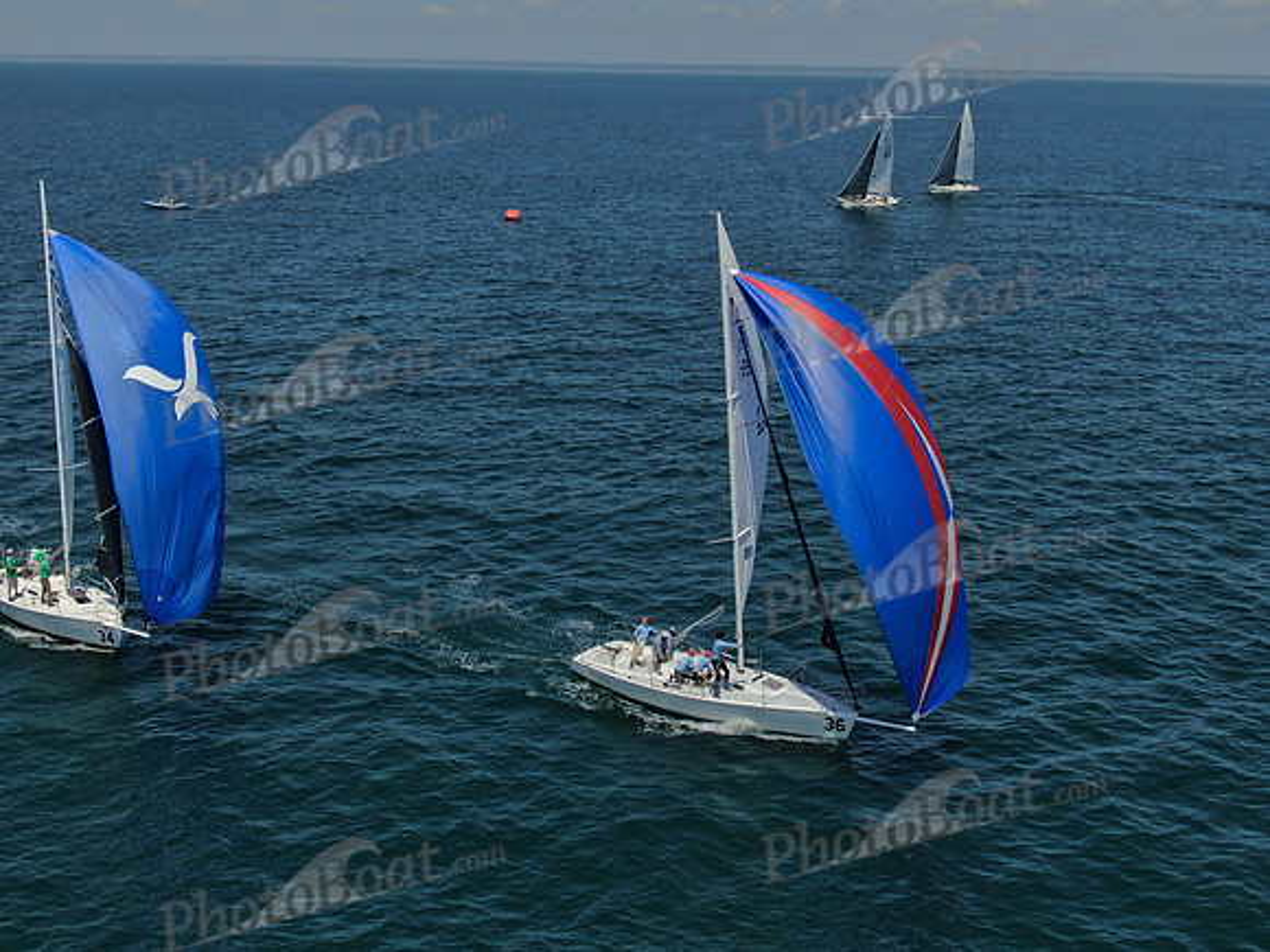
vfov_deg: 30.3
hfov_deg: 39.7
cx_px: 635
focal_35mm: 48
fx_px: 1761
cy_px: 476
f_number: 3.8
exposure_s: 1/1600
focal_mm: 8.6
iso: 100
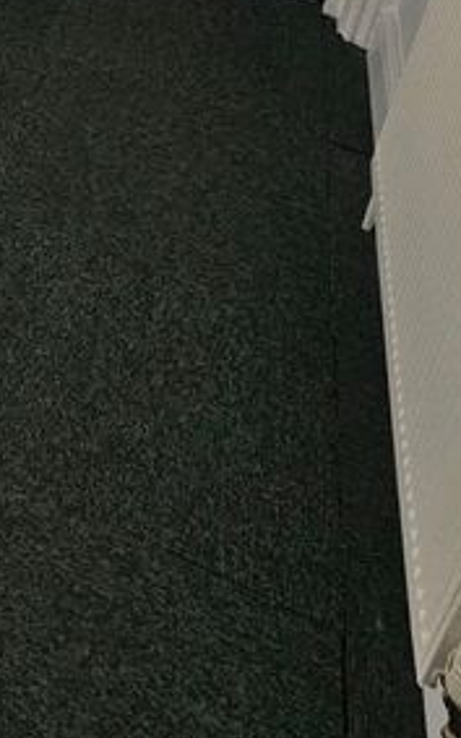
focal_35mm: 54
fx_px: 1085
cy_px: -286
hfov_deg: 17.0
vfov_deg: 28.6
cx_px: -487
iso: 160
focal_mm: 2.2
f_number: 2.2
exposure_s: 1/100
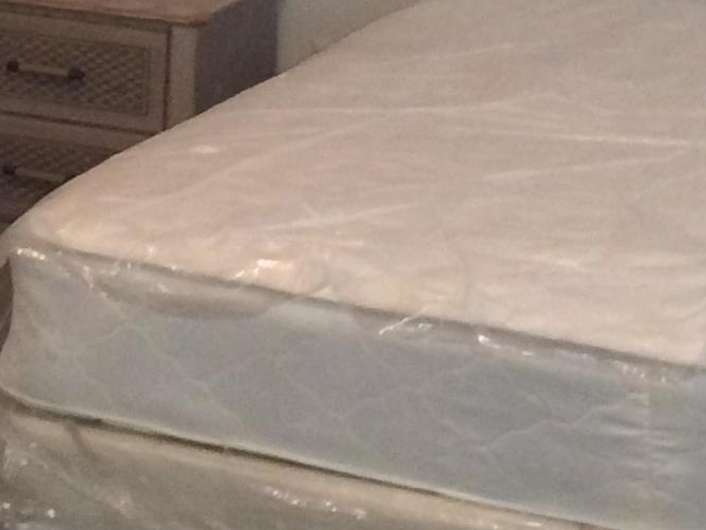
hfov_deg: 14.9
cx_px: 14
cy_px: -76
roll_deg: -1.7
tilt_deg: -10.3
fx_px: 2652
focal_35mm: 130
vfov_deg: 11.2
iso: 160
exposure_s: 1/16
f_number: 2.2
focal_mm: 4.15
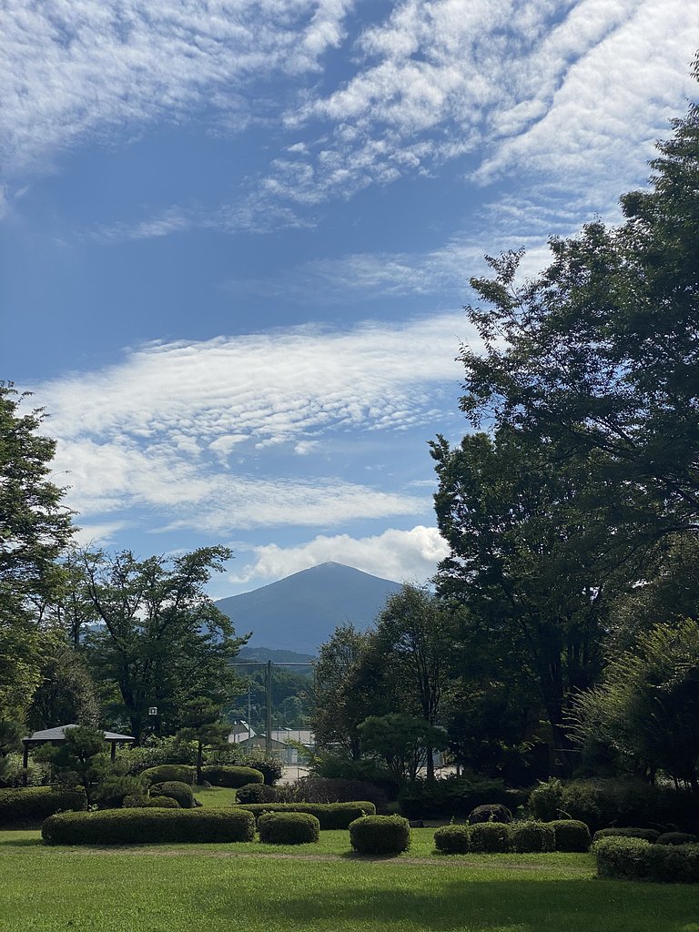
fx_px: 1400
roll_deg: -0.2
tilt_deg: +13.2
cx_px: 350
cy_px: 466
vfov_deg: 36.8
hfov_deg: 28.0
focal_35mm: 52
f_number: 2
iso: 25
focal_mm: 6
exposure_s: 1/5319
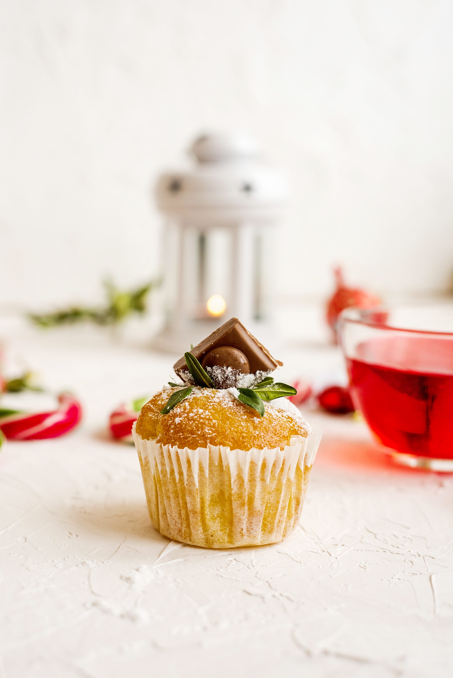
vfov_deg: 39.6
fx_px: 943
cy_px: 339
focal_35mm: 50
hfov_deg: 27.0
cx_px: 226
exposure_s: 1/125
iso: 100
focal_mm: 50
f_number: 4.5
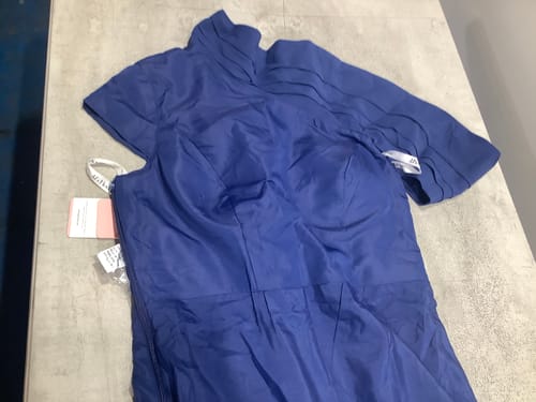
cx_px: 268
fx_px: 480
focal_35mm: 31
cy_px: 201
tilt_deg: -61.2
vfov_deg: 45.4
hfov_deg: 58.4
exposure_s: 1/50
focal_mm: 3.3
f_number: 2.4
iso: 125
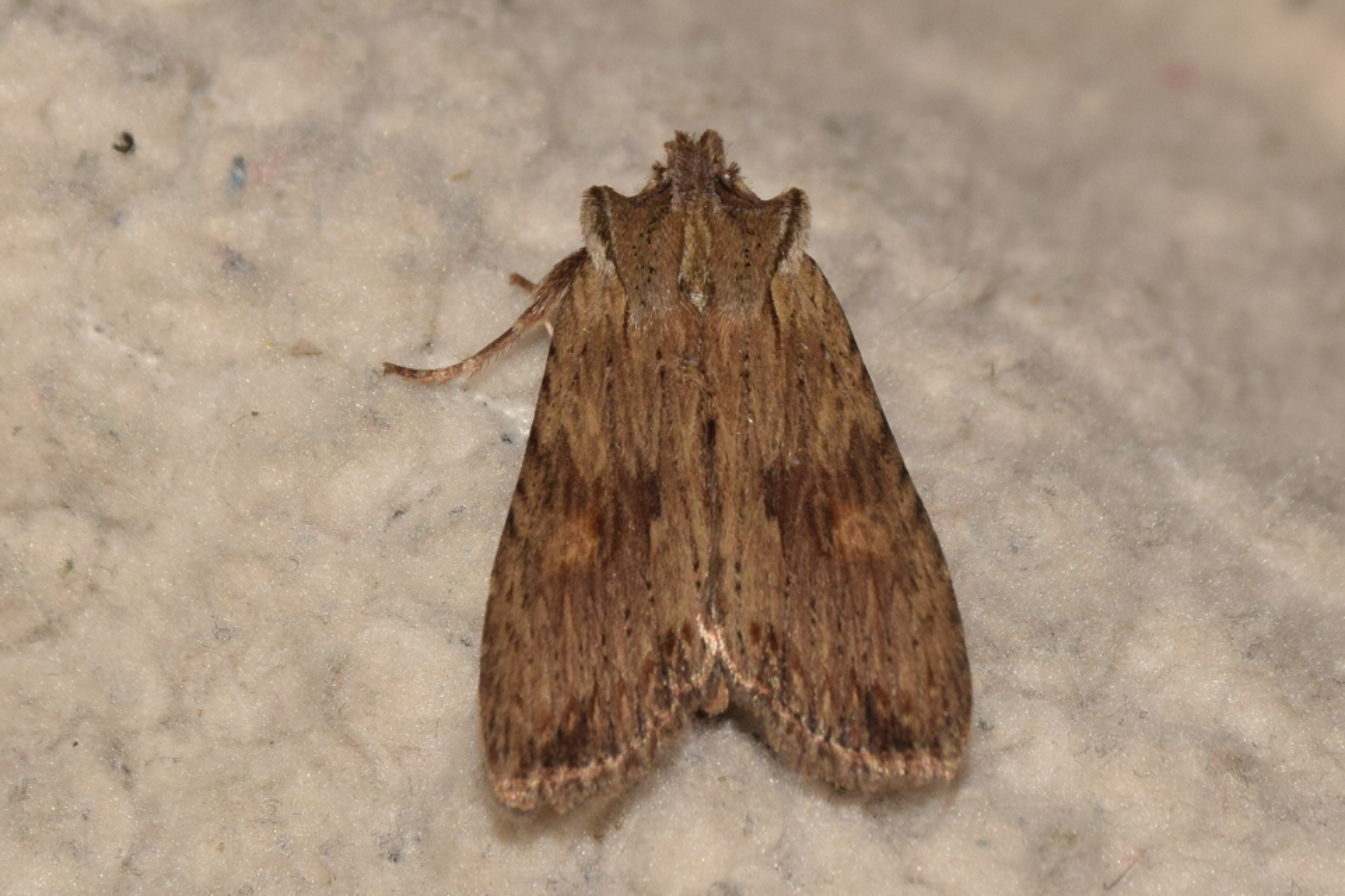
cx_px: 672
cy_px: 448
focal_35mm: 210
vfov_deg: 6.5
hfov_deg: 9.8
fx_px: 7843
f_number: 14
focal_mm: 140
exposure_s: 1/200
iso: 400
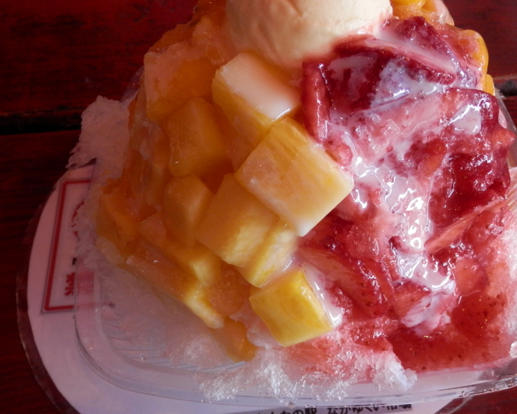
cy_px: 184
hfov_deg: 44.5
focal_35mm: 41
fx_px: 627
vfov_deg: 36.5
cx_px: 315
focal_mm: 5.5
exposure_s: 1/60
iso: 160
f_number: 3.3
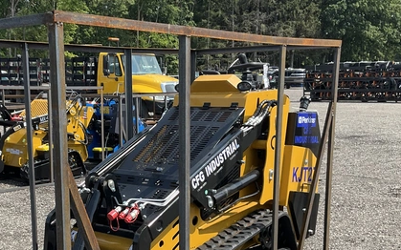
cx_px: 127
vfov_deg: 23.3
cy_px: 191
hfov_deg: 36.4
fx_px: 601
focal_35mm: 55
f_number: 1.8
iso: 25
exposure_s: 1/944
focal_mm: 3
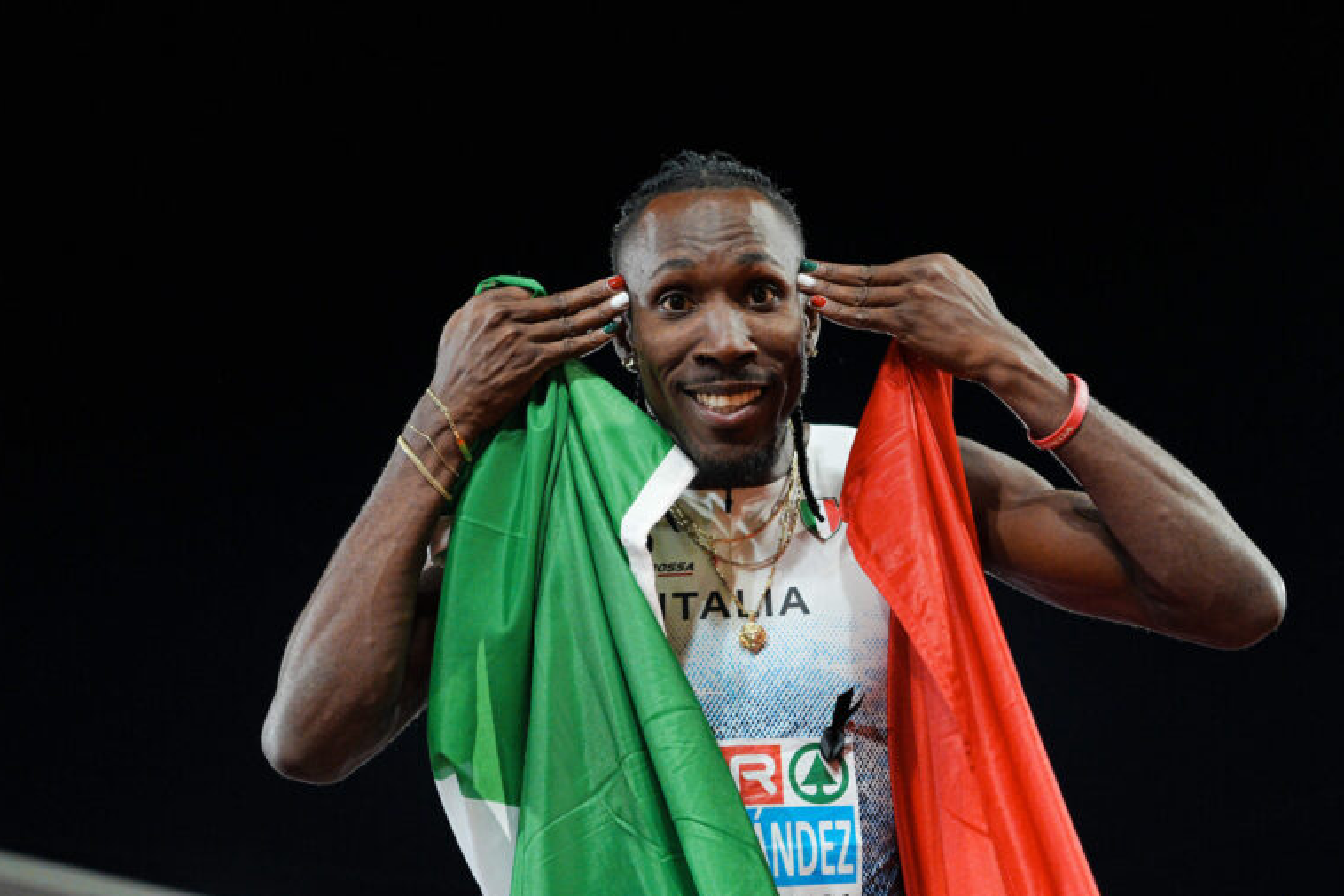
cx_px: 750
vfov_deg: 20.6
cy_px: 406
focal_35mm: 66
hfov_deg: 30.5
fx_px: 2463
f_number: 2.8
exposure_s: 1/1250
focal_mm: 50
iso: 3200
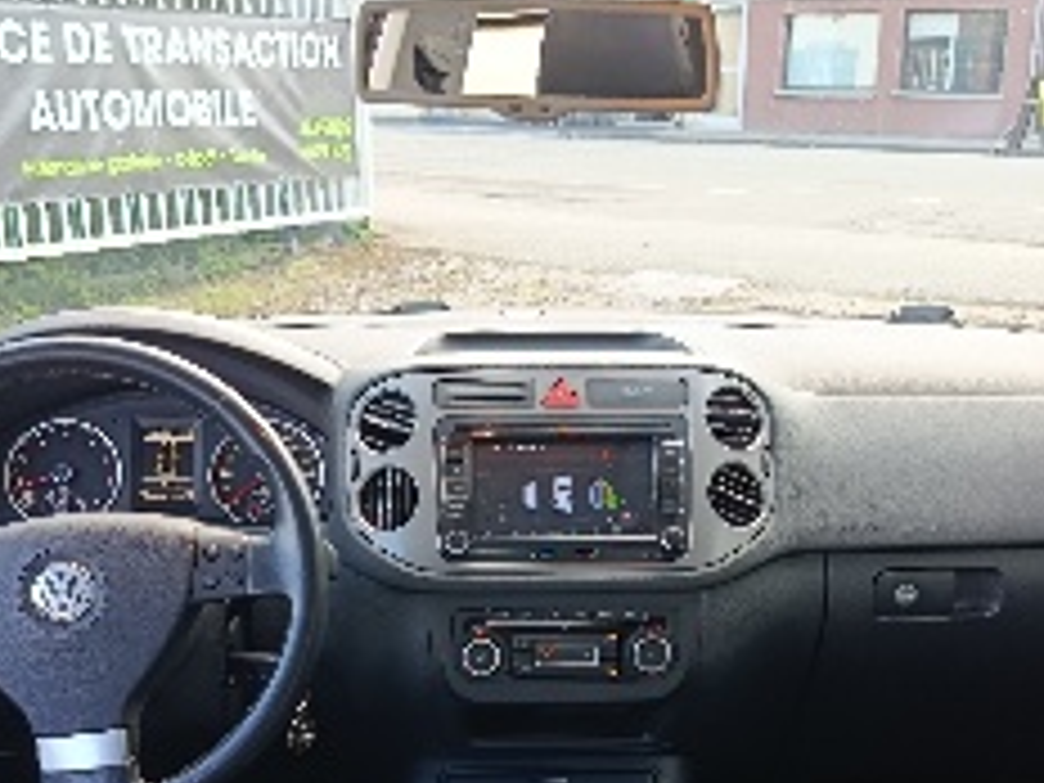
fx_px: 1297
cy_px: 612
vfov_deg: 32.8
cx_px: 558
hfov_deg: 43.8
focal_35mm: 43
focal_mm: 5.24
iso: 209
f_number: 1.7
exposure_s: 1/100
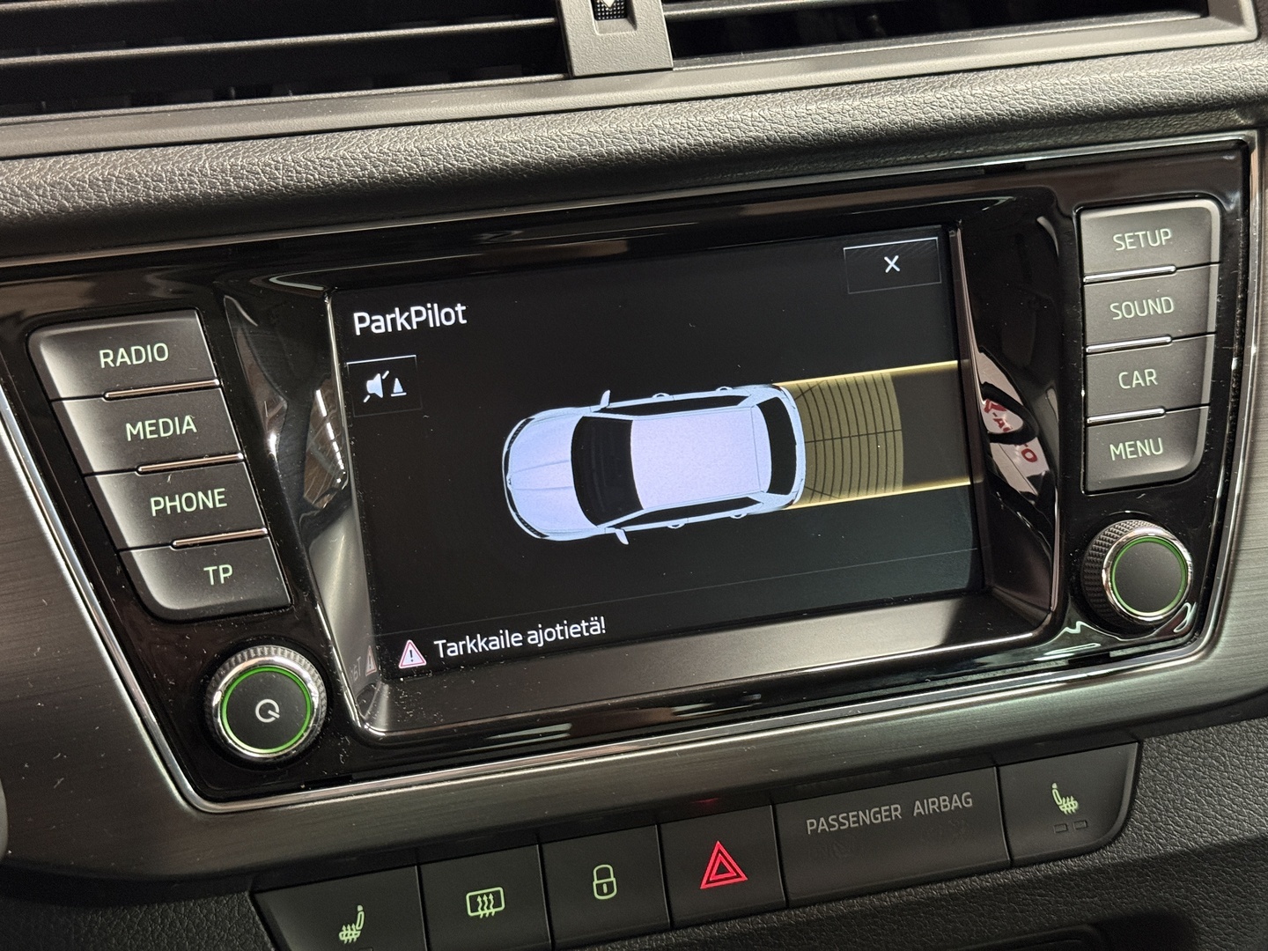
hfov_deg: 39.7
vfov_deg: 30.3
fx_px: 1758
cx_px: 634
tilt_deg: -32.5
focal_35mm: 48
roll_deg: -0.3
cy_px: 476
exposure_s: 1/33
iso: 320
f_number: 1.78
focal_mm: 6.76
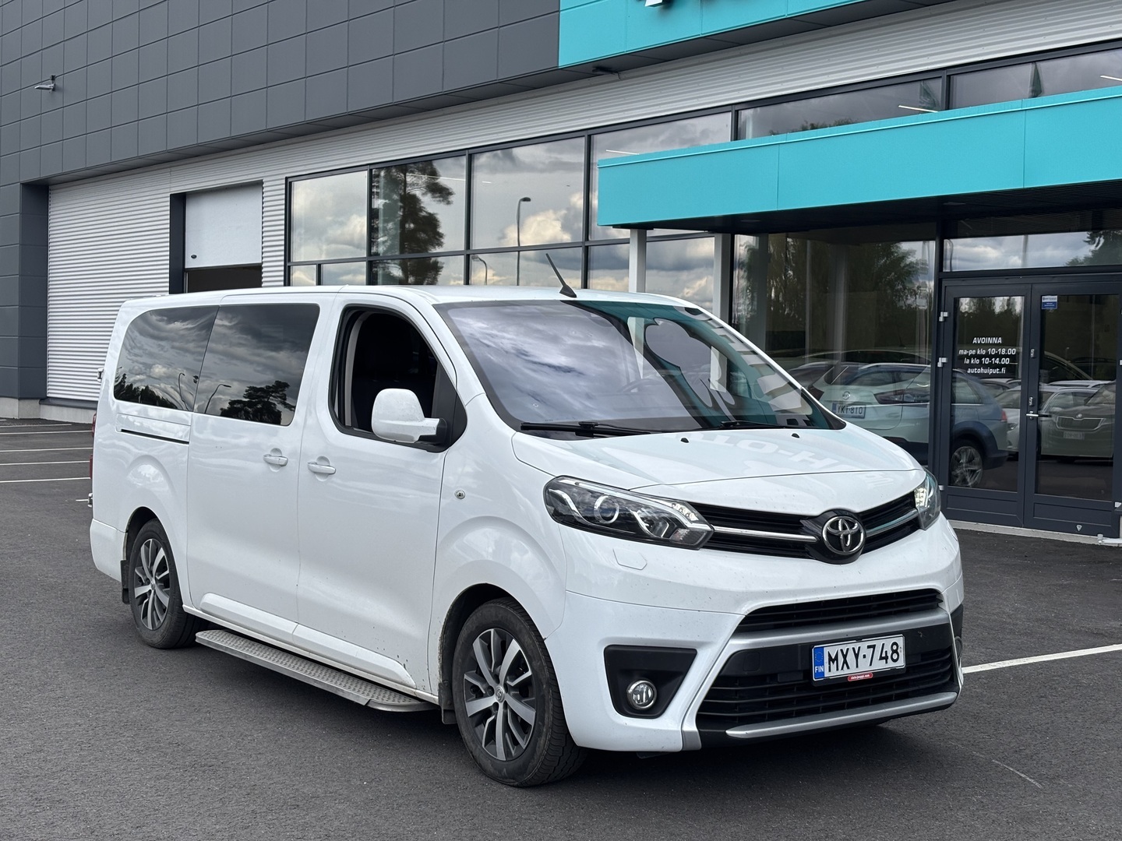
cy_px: 420
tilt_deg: -2.4
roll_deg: -1.3
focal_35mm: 52
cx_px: 561
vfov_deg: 28.0
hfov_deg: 36.8
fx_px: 1685
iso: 32
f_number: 1.6
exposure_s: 1/1592
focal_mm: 5.96
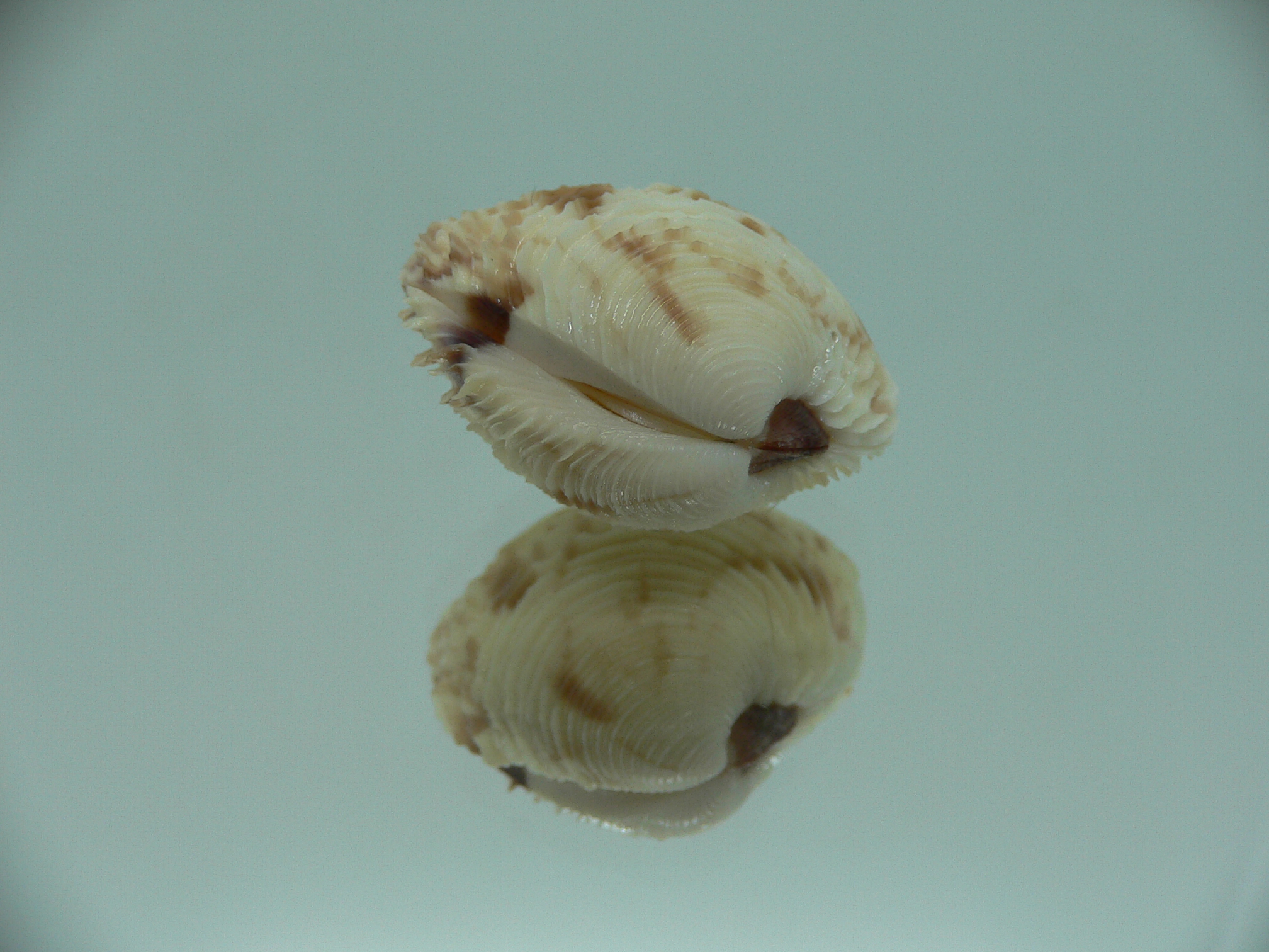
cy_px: 476
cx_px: 634
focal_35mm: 35
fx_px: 1283
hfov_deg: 52.6
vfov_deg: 40.7
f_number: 2.8
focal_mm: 4.6
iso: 80
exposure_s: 1/60
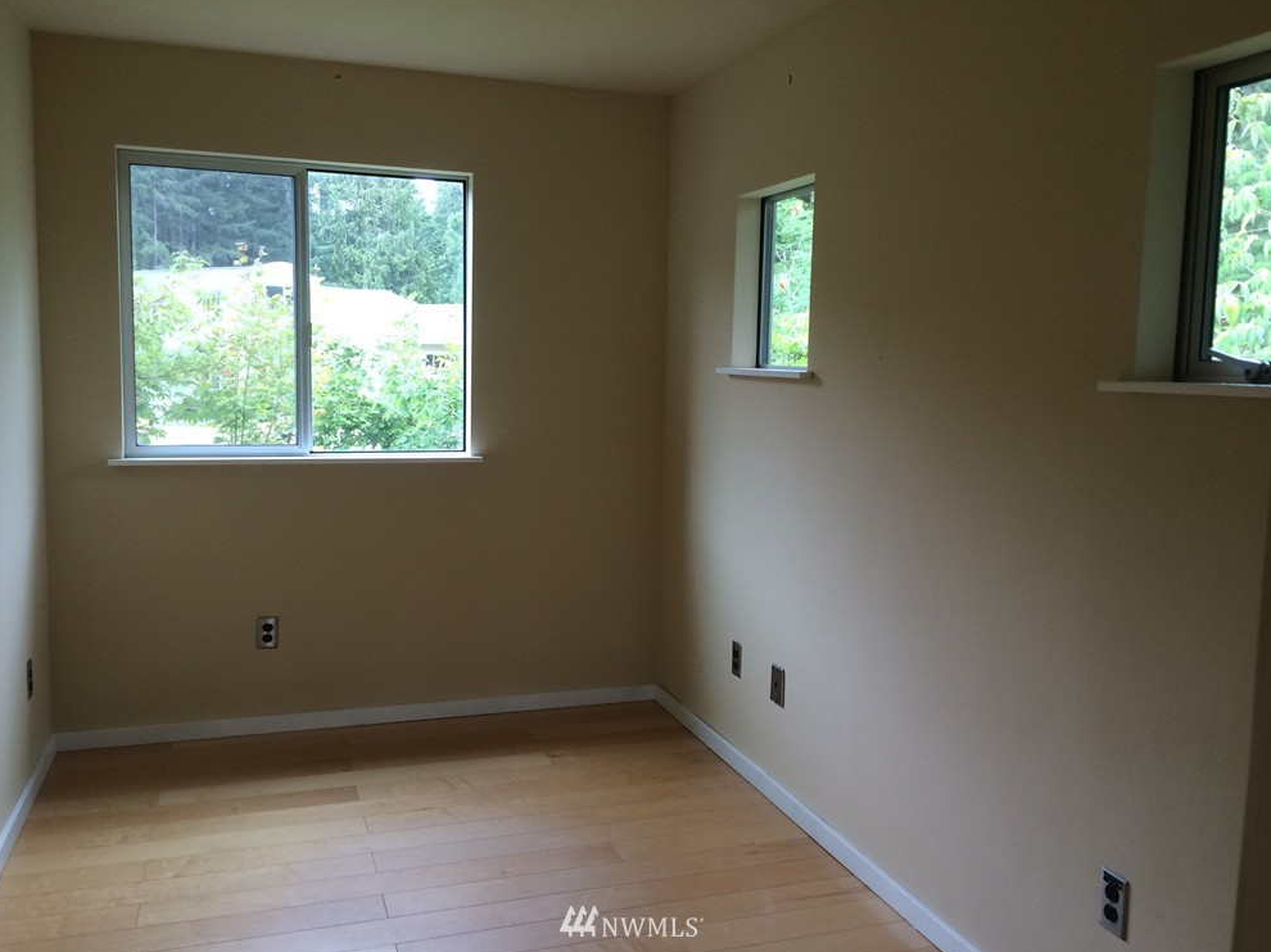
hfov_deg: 60.0
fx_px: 1101
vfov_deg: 46.8
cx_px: 632
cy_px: 477
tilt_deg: -6.7
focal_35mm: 30
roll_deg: -0.7
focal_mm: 4.15
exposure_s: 1/40
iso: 40
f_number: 2.2
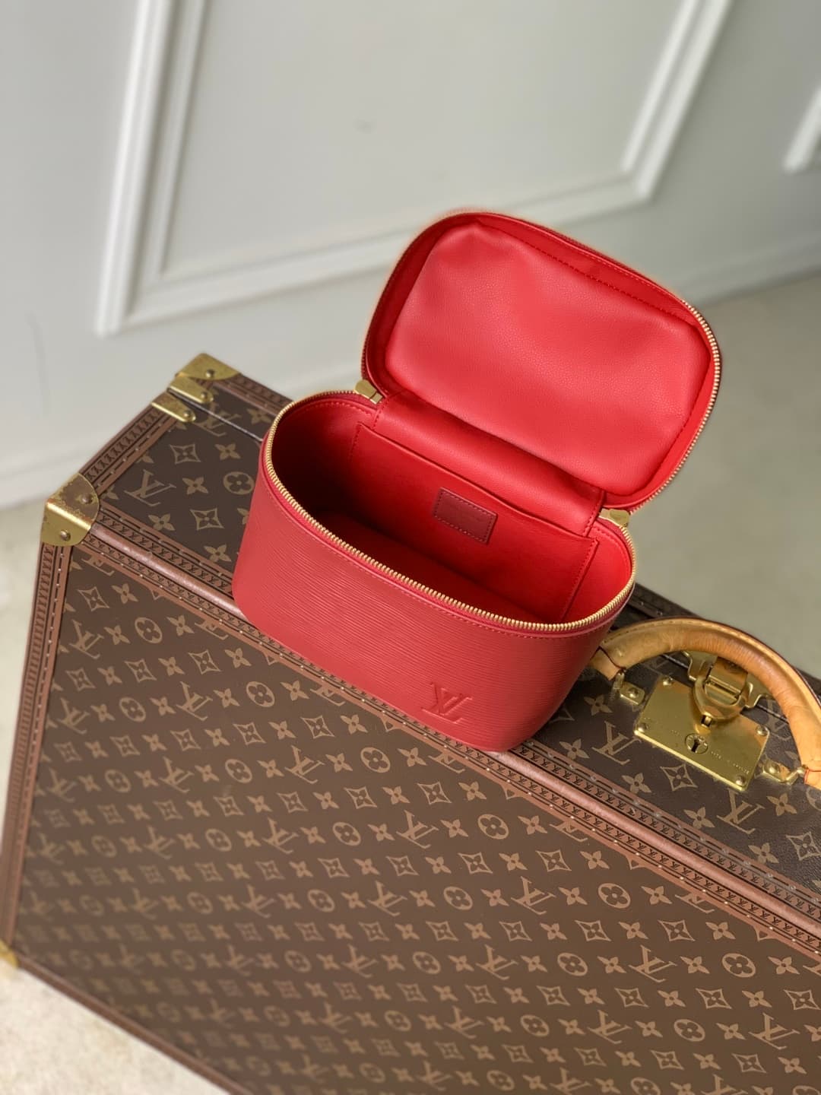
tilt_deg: -43.8
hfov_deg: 28.0
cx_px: 410
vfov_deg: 36.8
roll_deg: -19.2
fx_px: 1644
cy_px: 548
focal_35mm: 52
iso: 125
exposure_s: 1/121
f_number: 2.4
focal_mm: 6
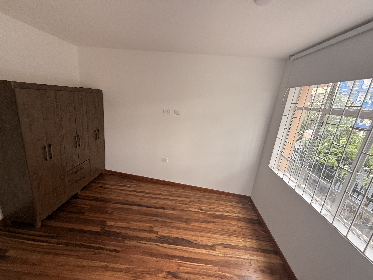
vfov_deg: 85.7
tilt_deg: -14.9
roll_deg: -5.2
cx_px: 186
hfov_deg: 102.1
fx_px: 151
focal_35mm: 14
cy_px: 140
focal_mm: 2.22
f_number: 2.2
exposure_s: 1/99
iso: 160
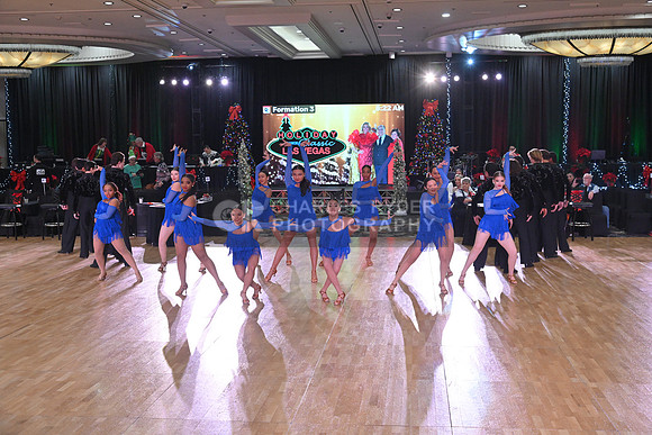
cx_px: 326
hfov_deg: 44.5
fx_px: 797
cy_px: 218
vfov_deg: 30.5
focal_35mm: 44
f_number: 5.6
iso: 3200
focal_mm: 44
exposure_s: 1/400
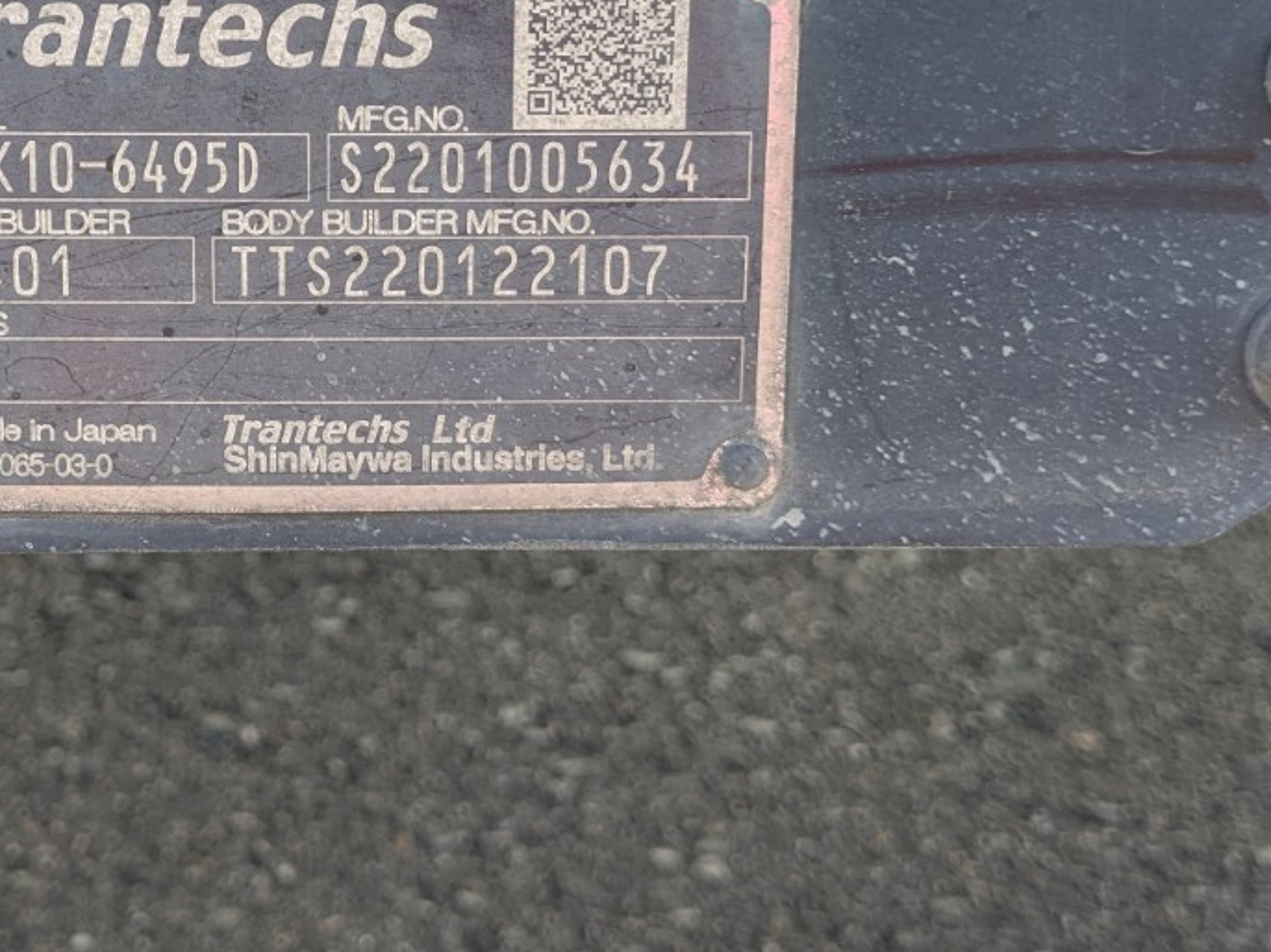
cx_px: 361
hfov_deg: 30.4
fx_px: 2312
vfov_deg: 22.8
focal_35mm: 63
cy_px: 135
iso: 31
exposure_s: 1/198
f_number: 1.73
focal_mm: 4.38
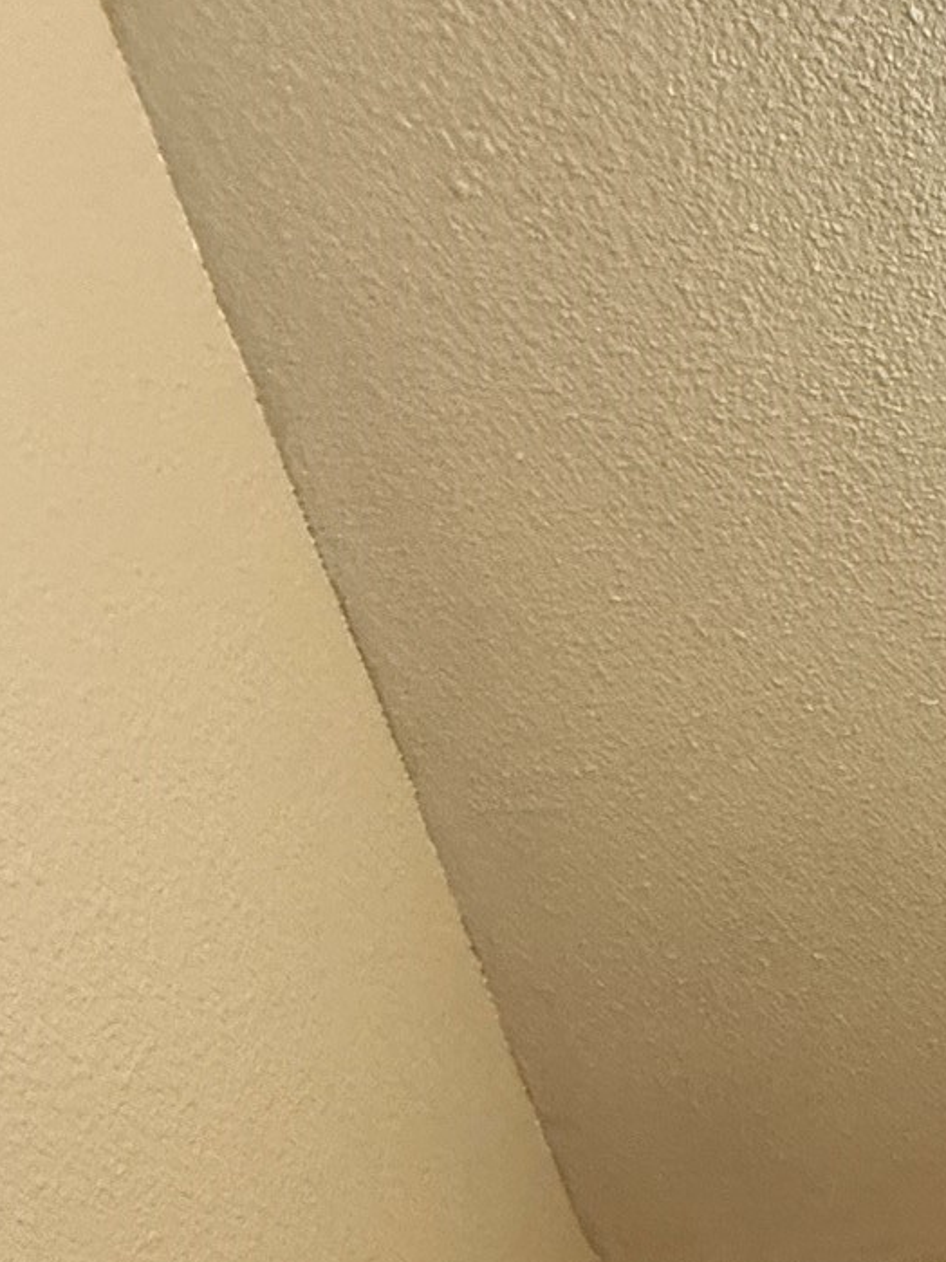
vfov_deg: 42.3
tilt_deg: -0.2
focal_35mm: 41
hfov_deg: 27.8
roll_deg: +0.9
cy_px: 1116
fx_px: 1494
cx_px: 1293
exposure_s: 1/60
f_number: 2.2
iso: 320
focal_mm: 2.22
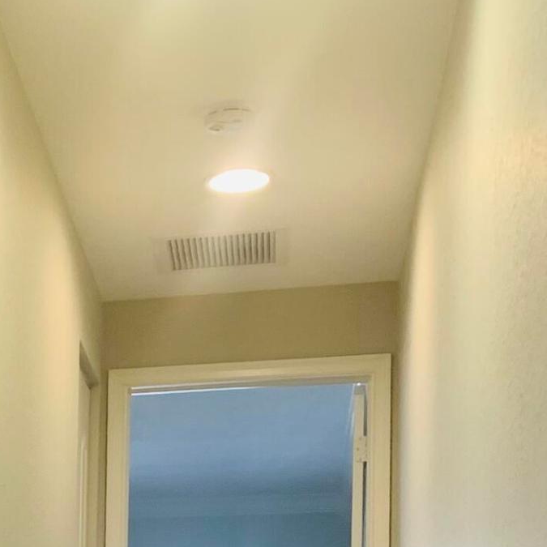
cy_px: 742
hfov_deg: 16.6
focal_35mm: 98
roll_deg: -1.7
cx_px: -199
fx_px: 1752
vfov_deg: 16.6
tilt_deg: +2.6
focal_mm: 4.25
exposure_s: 1/60
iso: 160
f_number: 1.8
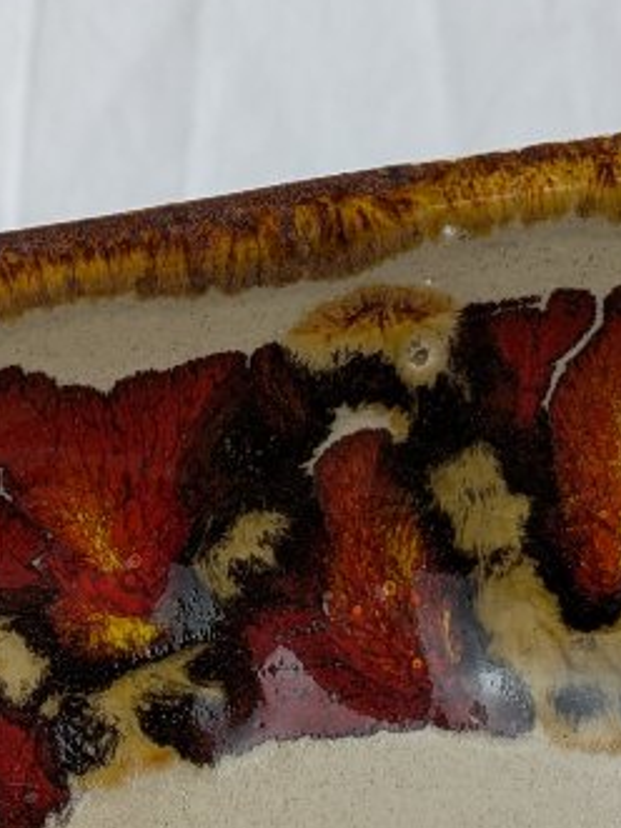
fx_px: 2082
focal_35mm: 87
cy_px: 668
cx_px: 336
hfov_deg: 17.0
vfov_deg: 22.2
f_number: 1.7
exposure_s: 1/154
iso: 30
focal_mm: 4.53
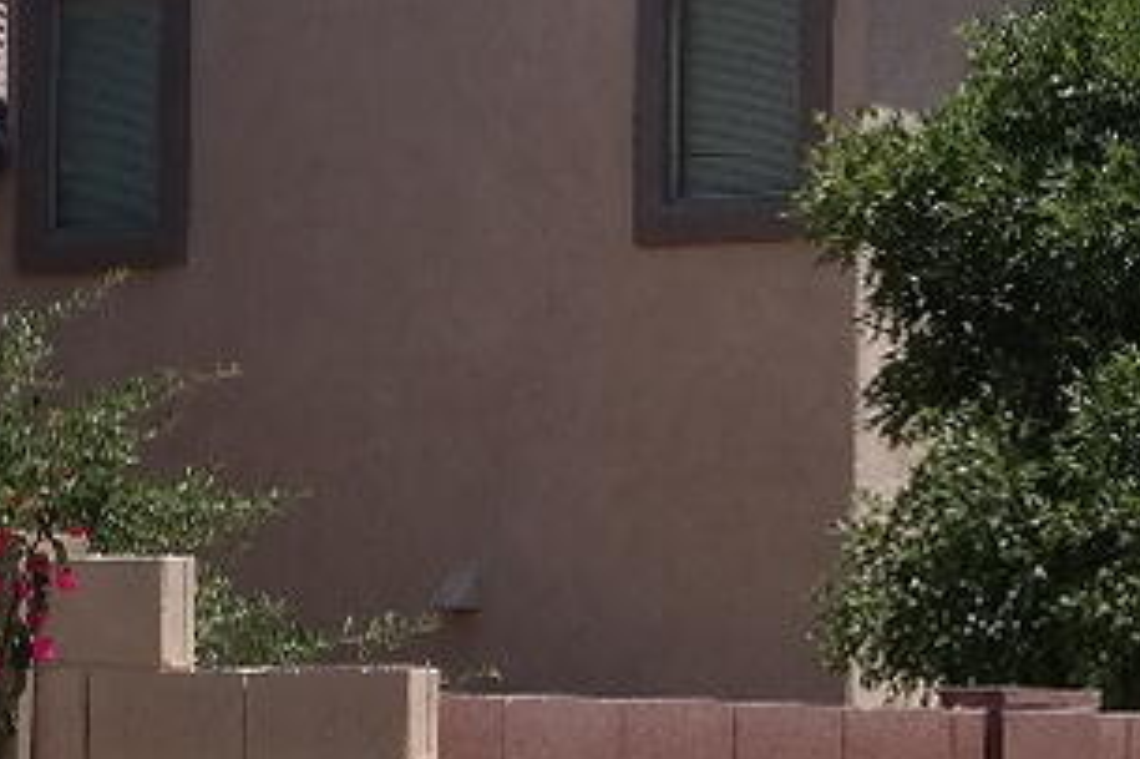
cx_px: 183
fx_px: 7722
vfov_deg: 5.5
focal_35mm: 244
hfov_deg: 8.4
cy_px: 1514
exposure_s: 1/180
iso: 100
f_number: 8
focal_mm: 28
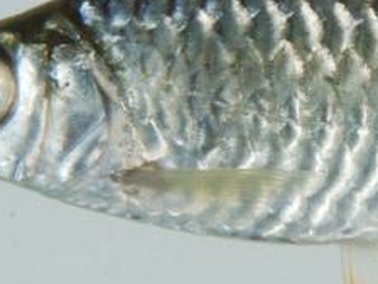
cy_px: 145
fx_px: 3156
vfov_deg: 5.1
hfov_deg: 6.8
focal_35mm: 289
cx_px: 503
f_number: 25
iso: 100
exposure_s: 1/1.6
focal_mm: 56
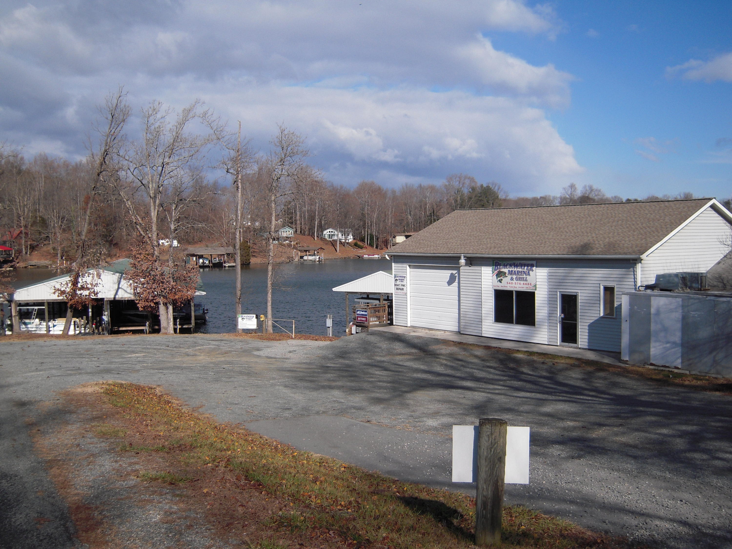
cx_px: 366
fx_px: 782
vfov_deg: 38.7
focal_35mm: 37
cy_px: 274
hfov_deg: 50.1
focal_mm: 6.5
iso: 100
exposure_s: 1/500
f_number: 6.1
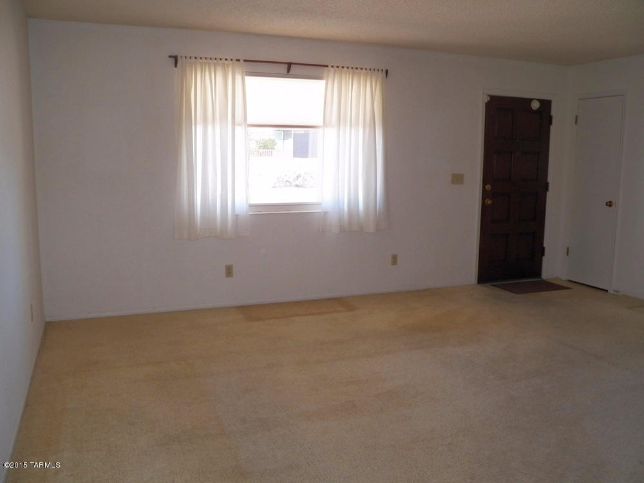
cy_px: 242
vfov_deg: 45.4
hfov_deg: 58.4
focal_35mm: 31
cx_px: 322
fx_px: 577
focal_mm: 5.5
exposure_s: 1/80
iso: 125
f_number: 2.8
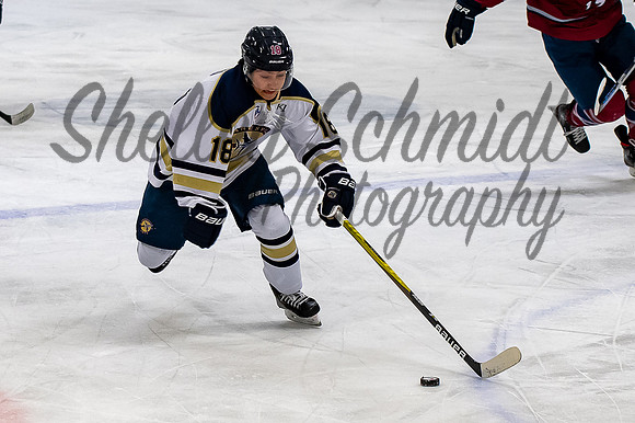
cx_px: 276
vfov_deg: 5.3
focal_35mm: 259
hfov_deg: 8.0
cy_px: 150
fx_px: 4558
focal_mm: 86
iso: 1250
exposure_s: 1/800
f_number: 3.2
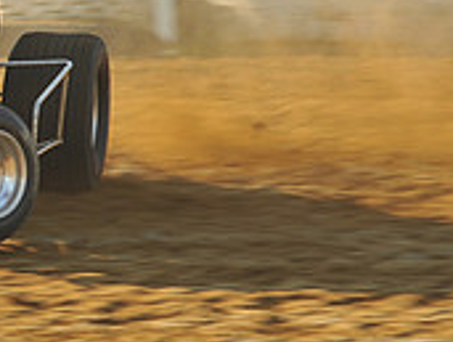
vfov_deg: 2.6
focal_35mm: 585
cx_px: -212
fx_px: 7672
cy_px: 114
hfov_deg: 3.4
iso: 400
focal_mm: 180
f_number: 9
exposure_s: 1/320
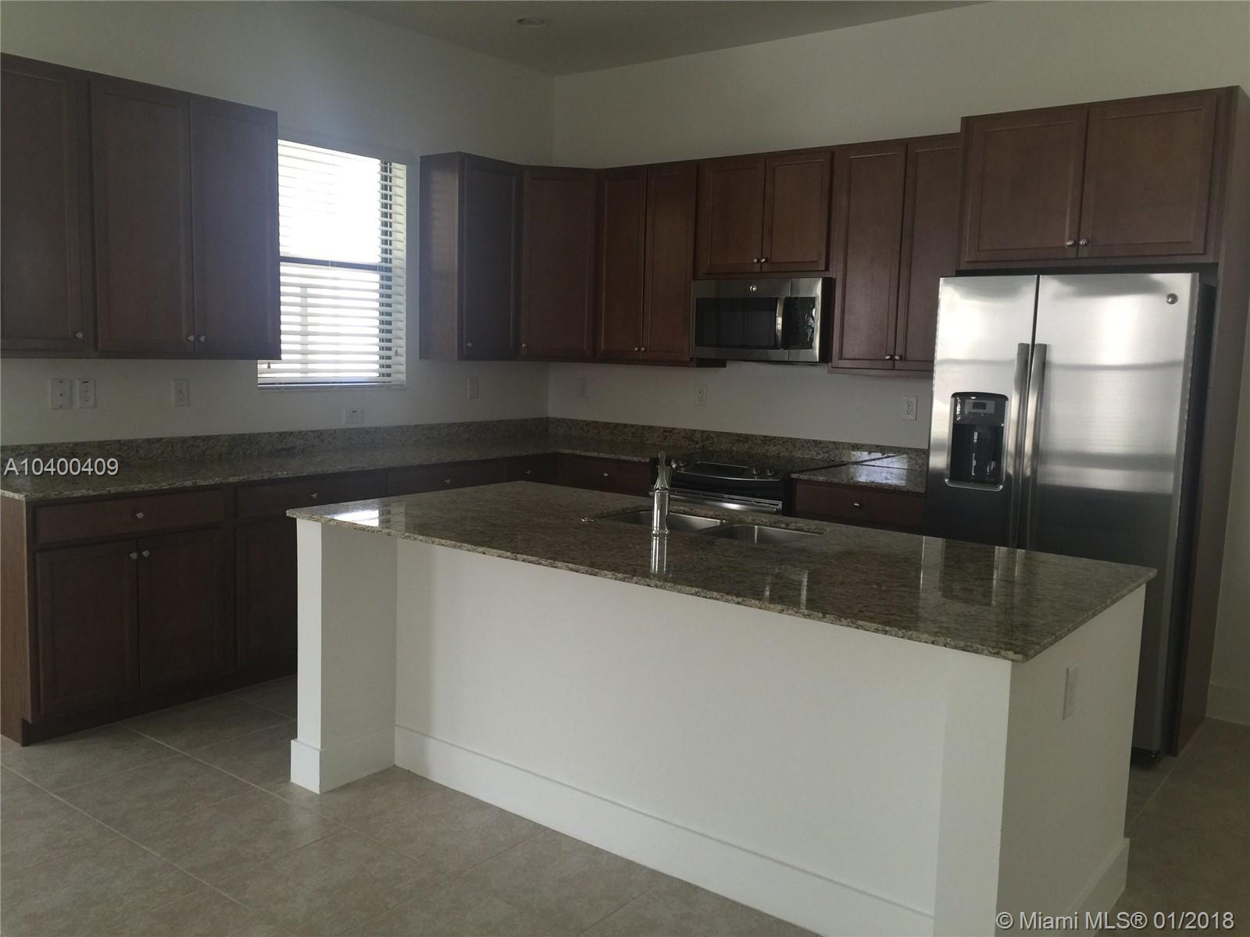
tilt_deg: -6.4
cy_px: 468
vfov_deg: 48.2
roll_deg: -2.1
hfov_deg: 61.7
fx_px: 1047
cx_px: 625
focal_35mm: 29
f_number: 2.2
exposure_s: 1/15
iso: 40
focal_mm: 4.15
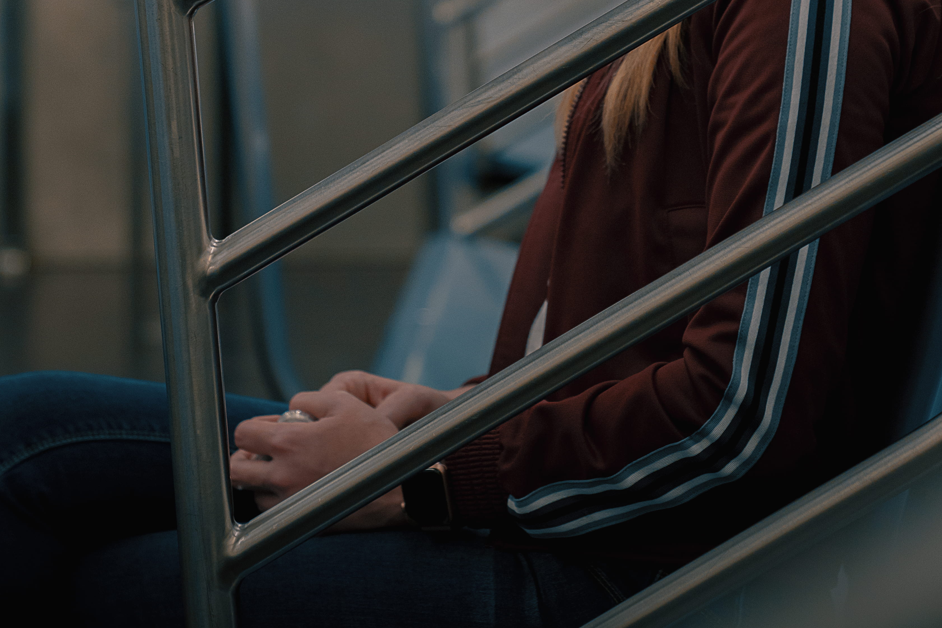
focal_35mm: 140
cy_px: -112
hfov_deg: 14.7
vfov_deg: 9.7
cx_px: 483
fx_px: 3664
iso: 400
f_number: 2.8
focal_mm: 59
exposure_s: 1/125
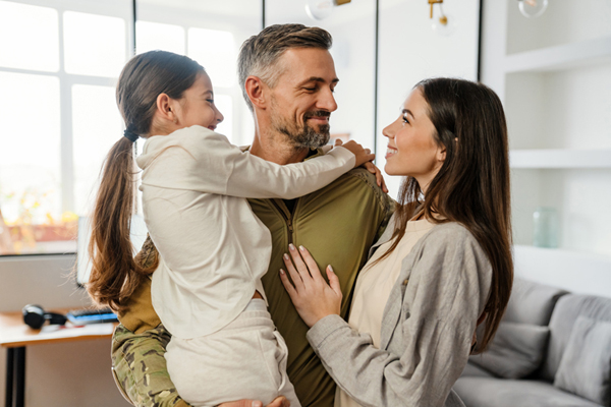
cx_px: 306
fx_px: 849
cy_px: 204
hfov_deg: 39.6
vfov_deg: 27.0
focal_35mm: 50
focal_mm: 50
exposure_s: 1/160
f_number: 2.8
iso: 1600
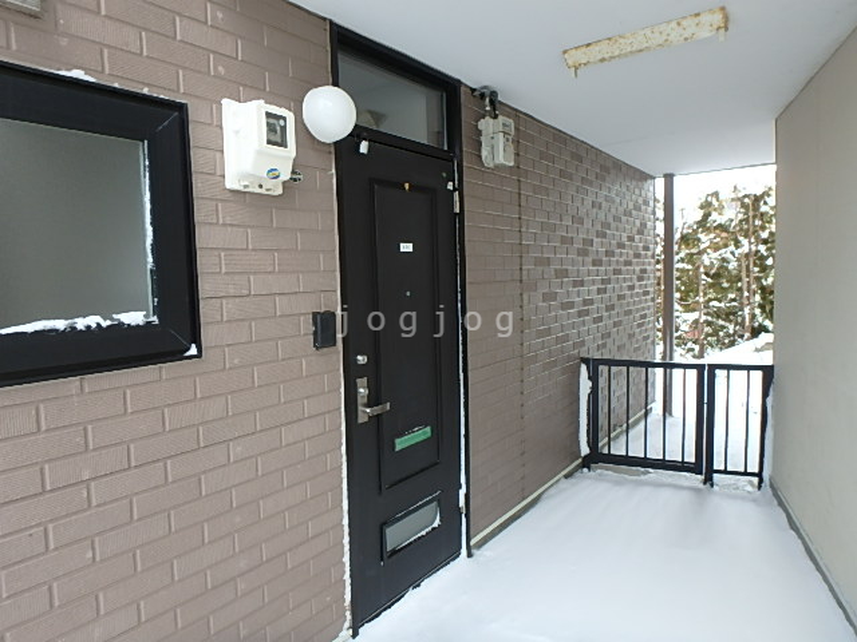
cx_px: 428
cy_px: 321
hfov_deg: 79.0
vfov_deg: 63.4
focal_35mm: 21
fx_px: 520
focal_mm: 3.7
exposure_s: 1/100
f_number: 3.5
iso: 125
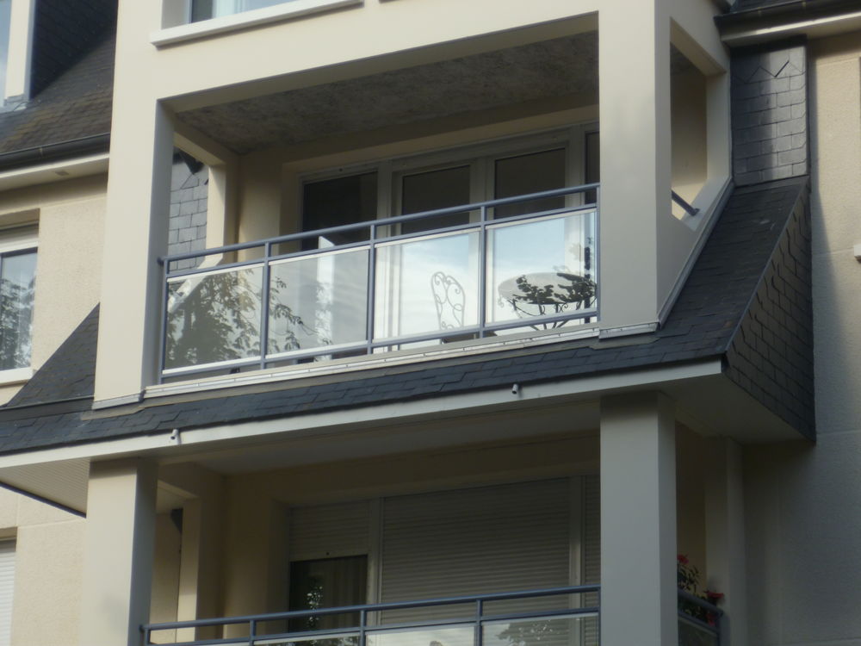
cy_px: 323
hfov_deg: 18.2
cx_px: 430
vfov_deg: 13.7
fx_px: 2686
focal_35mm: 108
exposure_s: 1/250
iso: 80
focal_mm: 19.2
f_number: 5.9
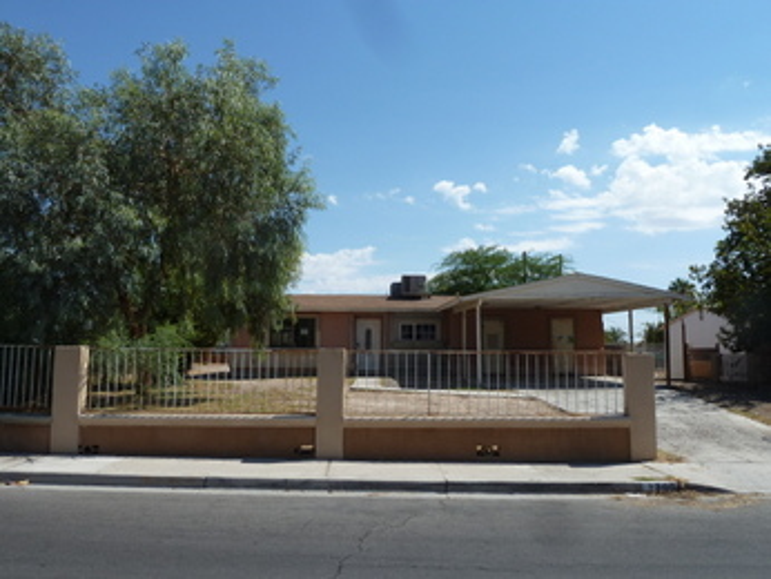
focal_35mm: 29
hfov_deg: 61.6
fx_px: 646
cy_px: 290
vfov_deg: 48.3
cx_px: 386
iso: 80
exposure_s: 1/640
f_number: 5
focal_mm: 4.7
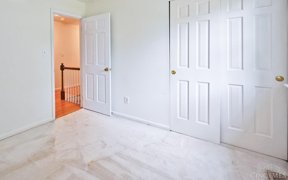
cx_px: 98
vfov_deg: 60.4
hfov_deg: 85.1
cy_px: 56
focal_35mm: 19
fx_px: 149
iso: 280
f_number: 4
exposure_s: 1/60
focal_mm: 14
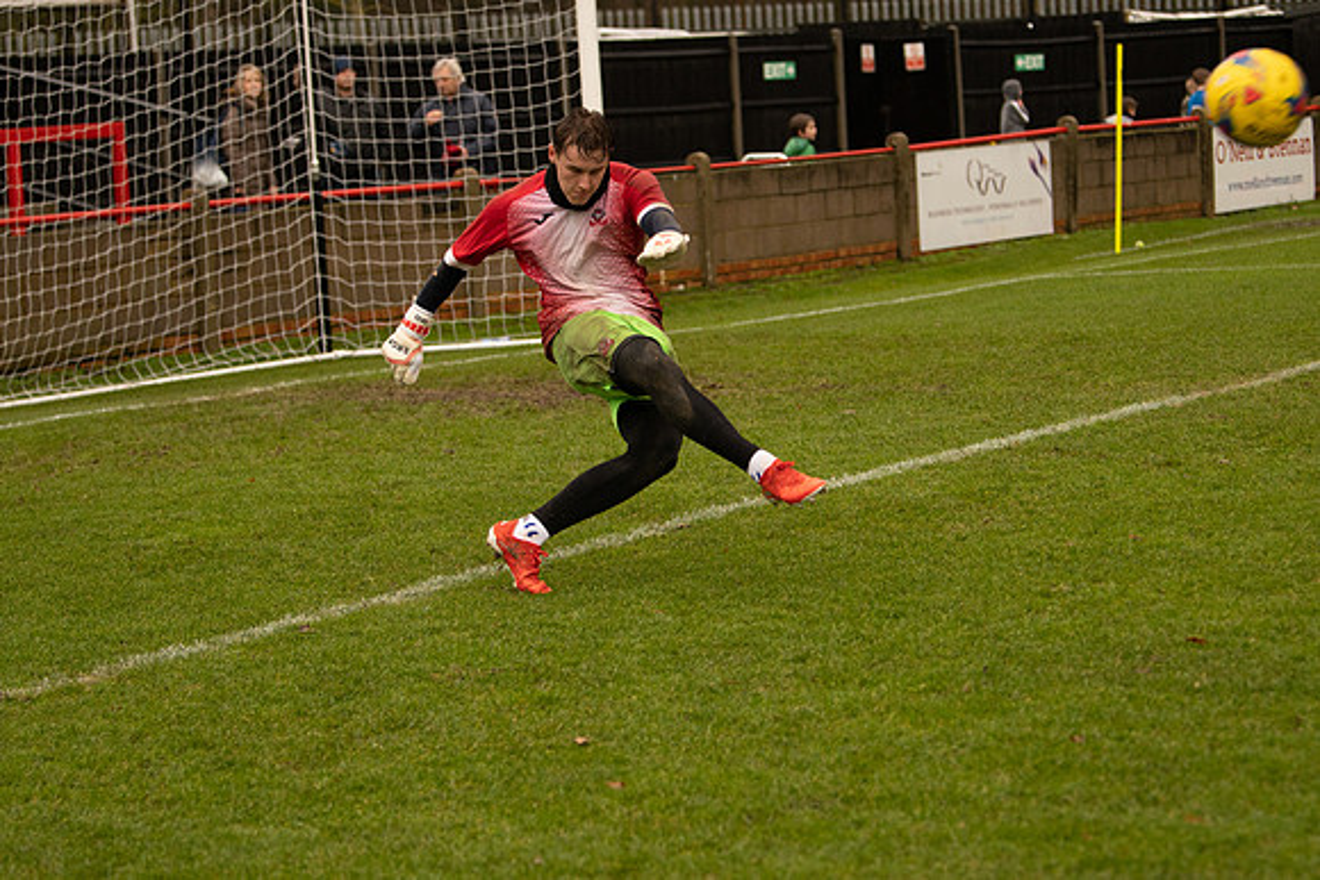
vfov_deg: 13.0
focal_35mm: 105
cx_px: 660
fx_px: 3851
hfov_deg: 19.5
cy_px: 440
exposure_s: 1/1000
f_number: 3.2
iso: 1000
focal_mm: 70
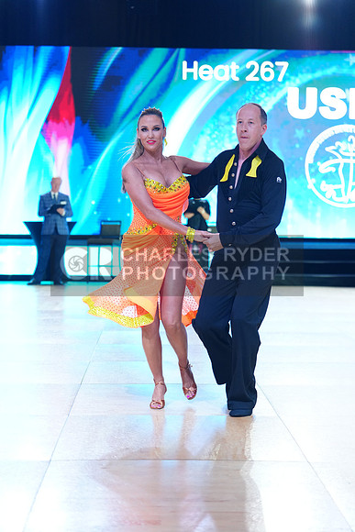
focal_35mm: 72
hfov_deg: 18.9
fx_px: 1064
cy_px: 266
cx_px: 178
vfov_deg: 28.1
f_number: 2.8
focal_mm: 72
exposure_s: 1/400
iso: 2000
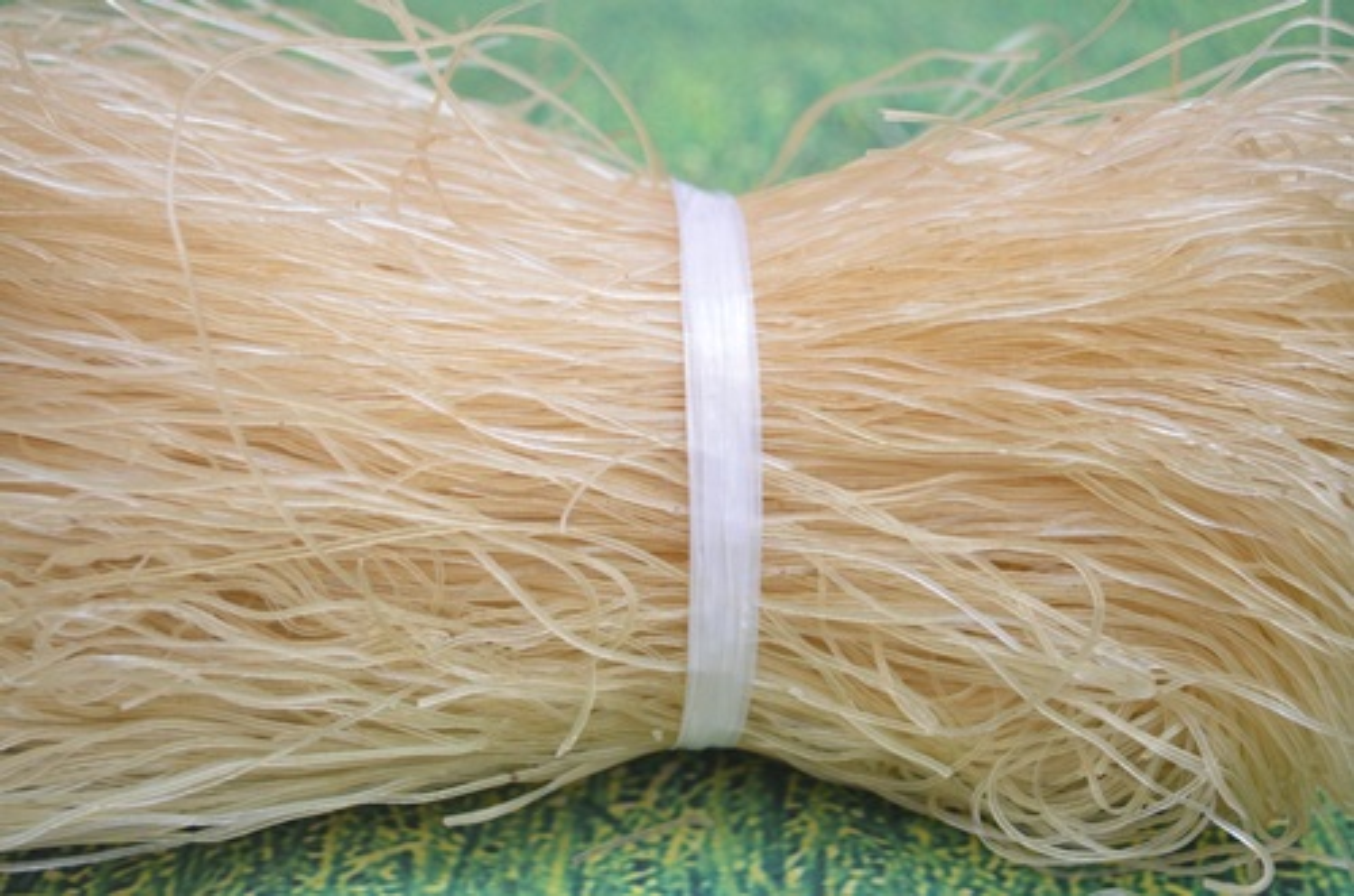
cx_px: 677
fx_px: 2252
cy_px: 448
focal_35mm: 60
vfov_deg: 22.5
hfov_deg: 33.5
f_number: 5.3
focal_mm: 40
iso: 160
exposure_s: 1/30
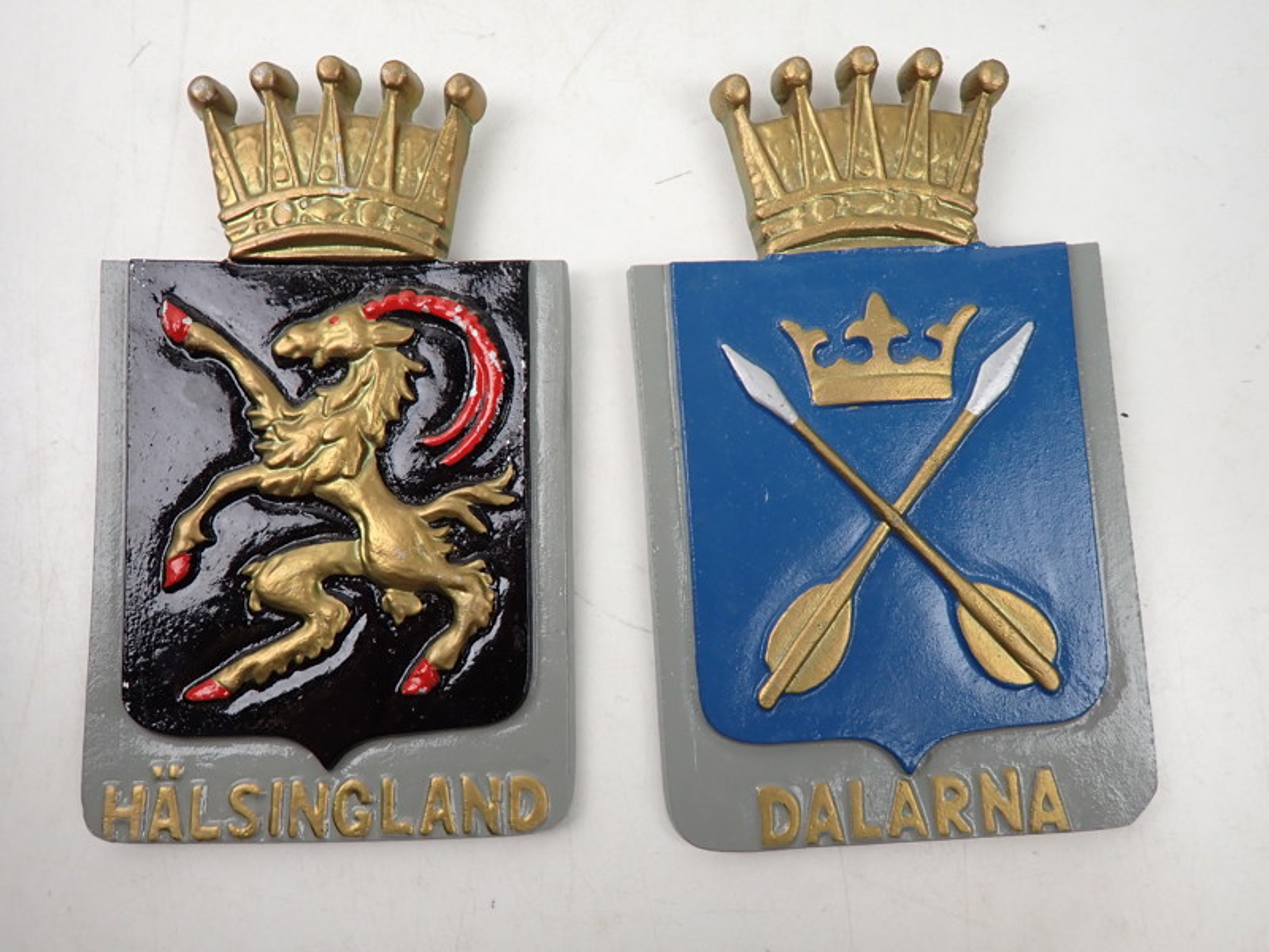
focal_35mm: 19
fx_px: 697
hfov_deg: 84.7
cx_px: 634
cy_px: 476
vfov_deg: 68.7
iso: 200
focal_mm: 3.33
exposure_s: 1/125
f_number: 2
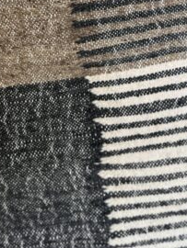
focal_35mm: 71
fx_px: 511
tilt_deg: -24.8
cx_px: 249
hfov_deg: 19.1
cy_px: -82
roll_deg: +2.2
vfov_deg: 23.8
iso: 64
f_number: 1.78
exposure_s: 1/191
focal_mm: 6.76
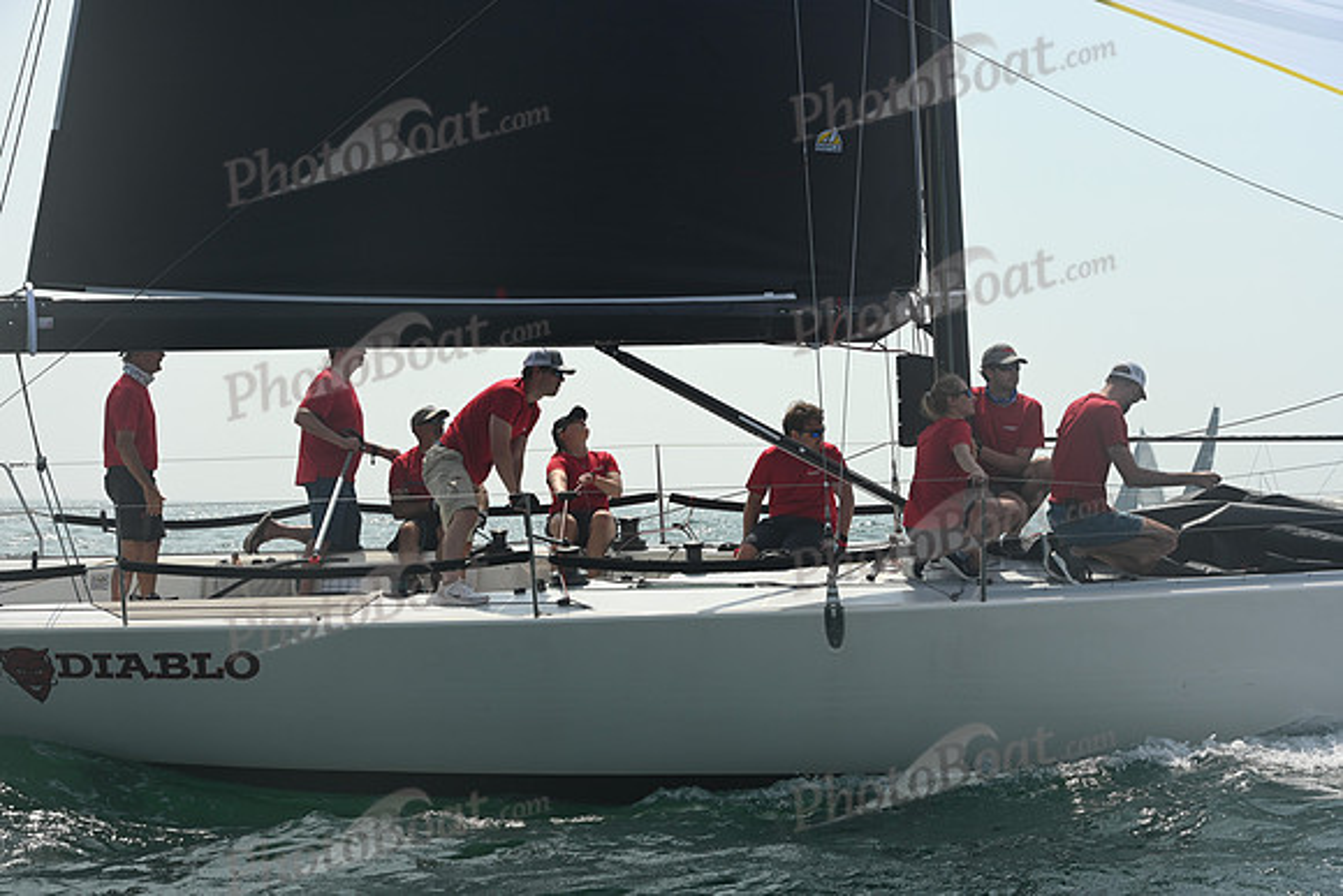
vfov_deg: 19.5
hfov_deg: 28.8
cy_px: 448
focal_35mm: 70
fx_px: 2612
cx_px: 672
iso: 320
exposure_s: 1/1250
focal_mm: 70
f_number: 8
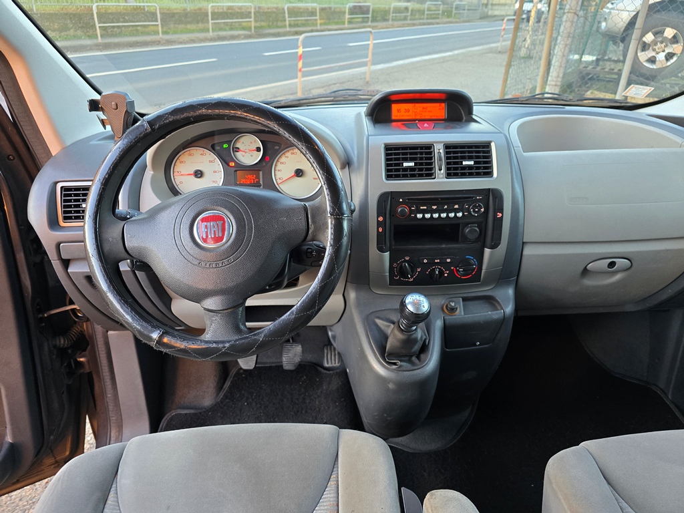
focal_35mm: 23
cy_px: 256
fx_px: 454
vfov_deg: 58.9
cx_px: 342
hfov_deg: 73.9
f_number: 1.7
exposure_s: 1/100
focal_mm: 6.3
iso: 200
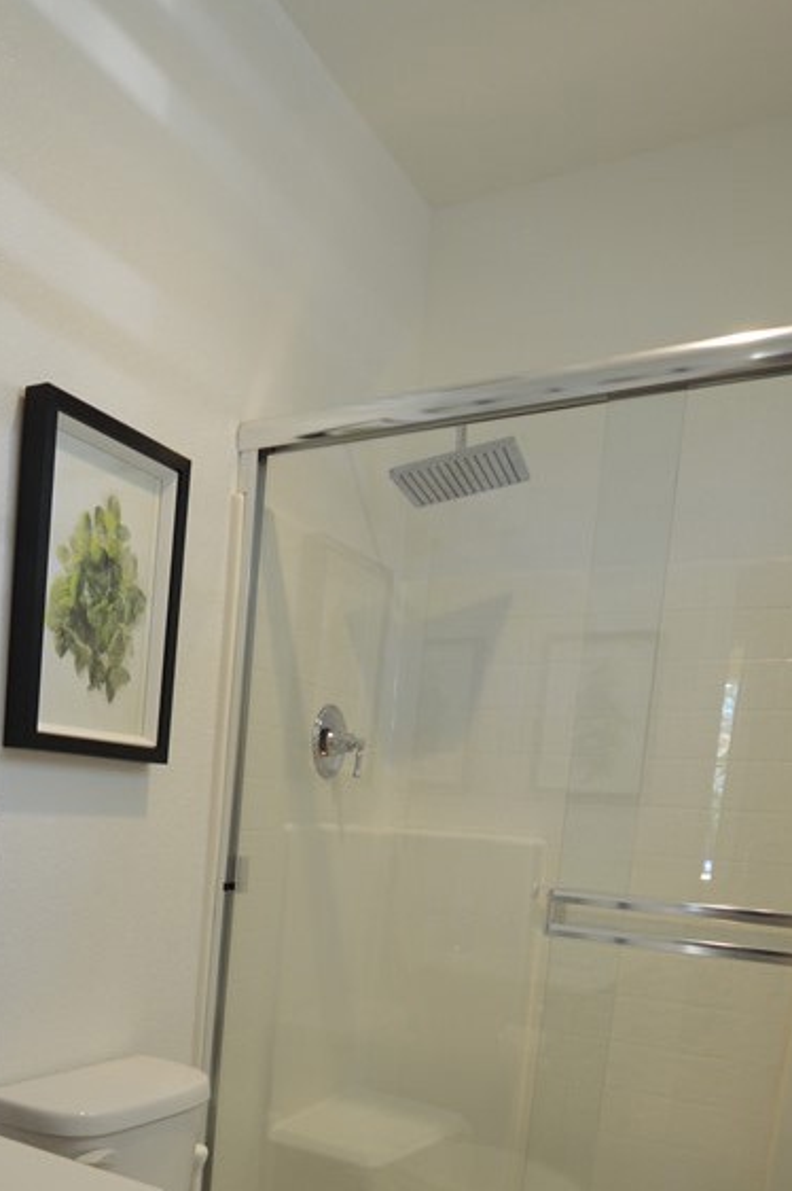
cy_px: 927
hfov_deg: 42.6
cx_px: 142
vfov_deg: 59.4
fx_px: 958
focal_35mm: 29
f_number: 4.5
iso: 400
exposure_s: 1/80
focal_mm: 10
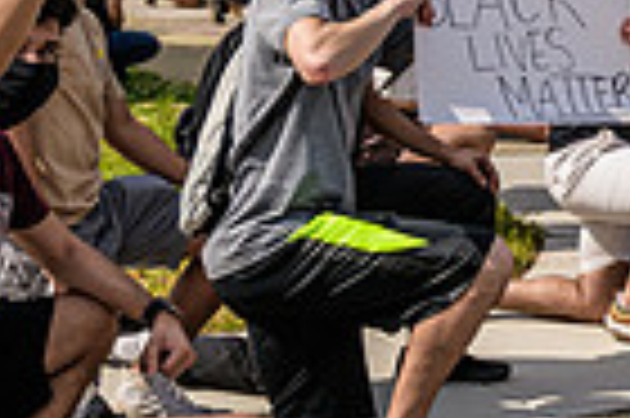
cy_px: 74
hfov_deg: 18.2
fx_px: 1888
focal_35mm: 108
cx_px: 711
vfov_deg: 12.6
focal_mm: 26
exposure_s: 1/3200
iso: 200
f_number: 4
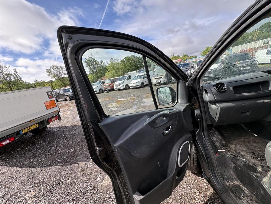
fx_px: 110
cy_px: 102
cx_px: 136
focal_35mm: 14
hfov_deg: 102.1
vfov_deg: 85.7
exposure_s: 1/505
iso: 50
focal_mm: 2.22
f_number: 2.2
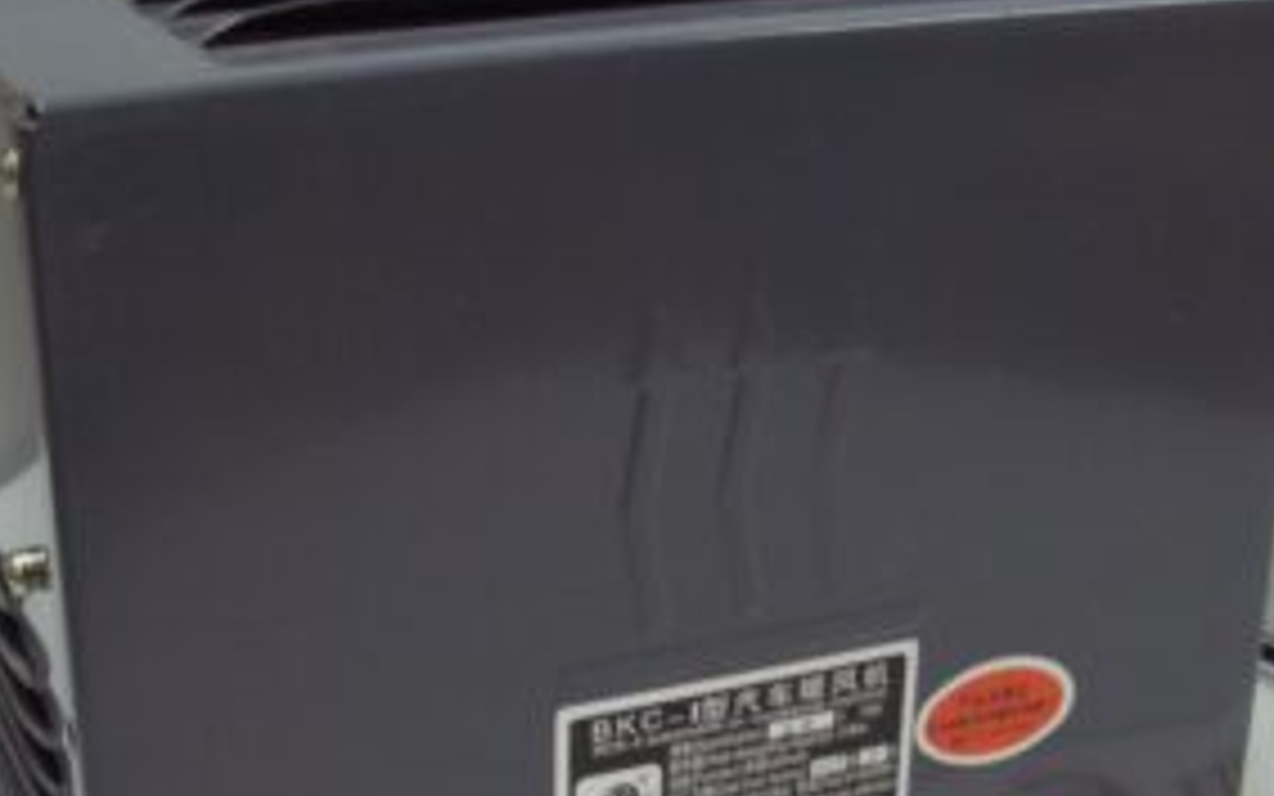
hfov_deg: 30.6
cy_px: 722
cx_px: 626
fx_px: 2327
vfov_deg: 19.1
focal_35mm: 67
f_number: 2.6
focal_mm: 5.8
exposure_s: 1/10
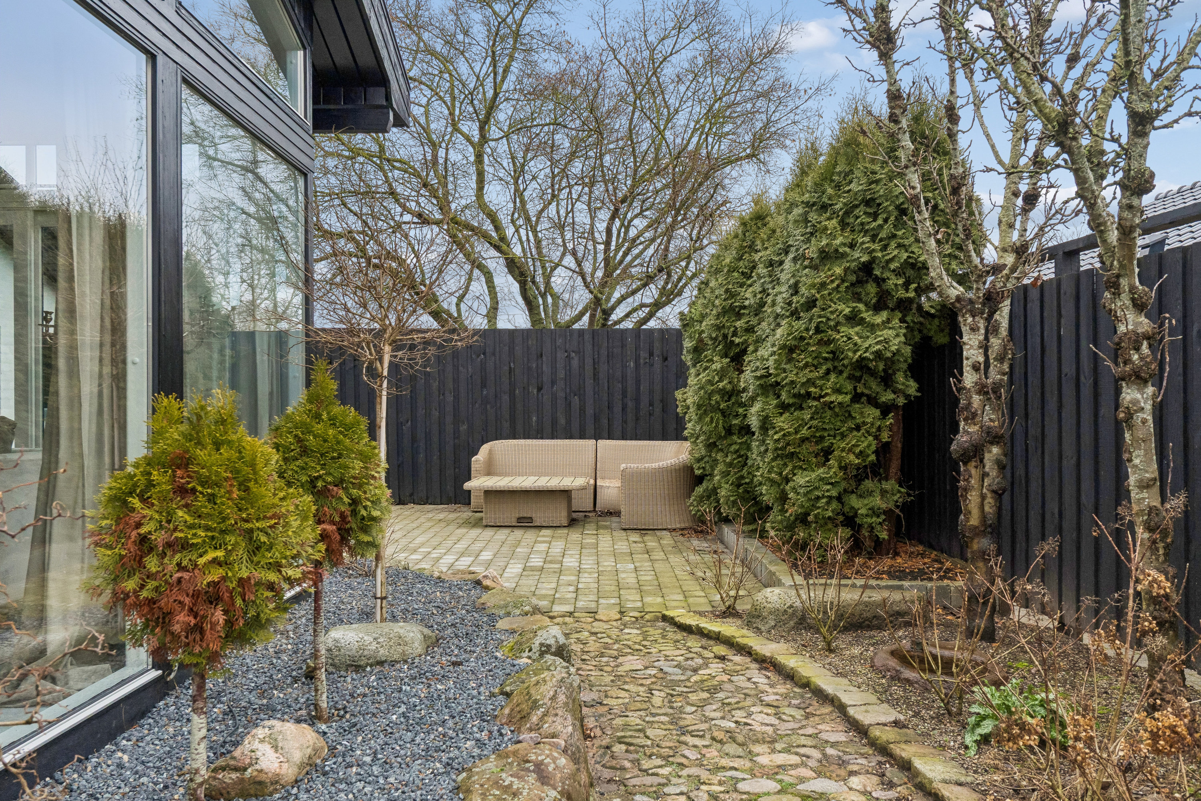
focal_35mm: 30
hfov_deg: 61.9
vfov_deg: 43.6
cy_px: 400
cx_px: 600
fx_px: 1001
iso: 500
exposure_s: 1/250
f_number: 8
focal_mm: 20
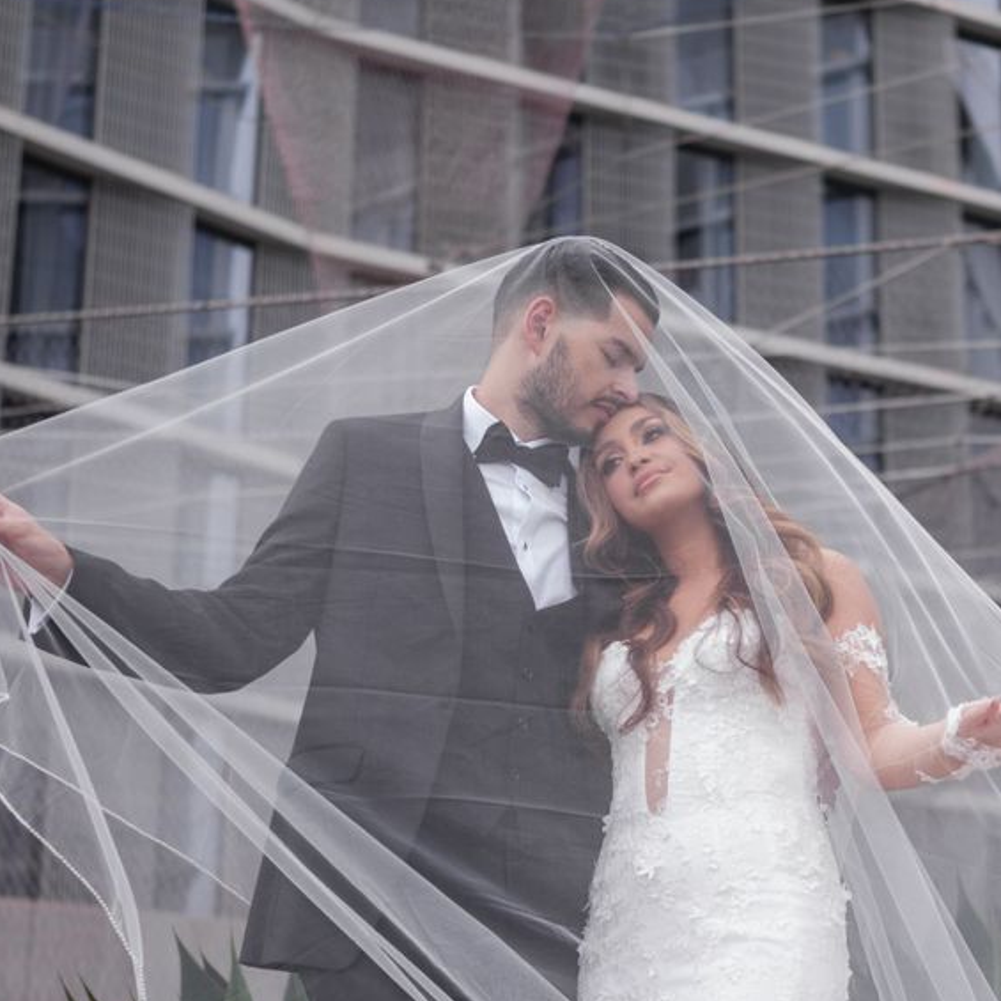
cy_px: 650
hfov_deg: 21.9
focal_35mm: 79
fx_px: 2585
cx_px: 640
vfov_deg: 21.9
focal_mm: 35
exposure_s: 1/800
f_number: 1.8
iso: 40
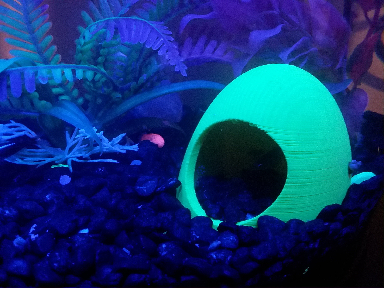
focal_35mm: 29
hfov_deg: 61.7
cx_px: 192
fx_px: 322
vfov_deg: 48.2
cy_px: 144
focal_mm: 2.47
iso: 320
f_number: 1.9
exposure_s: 1/17
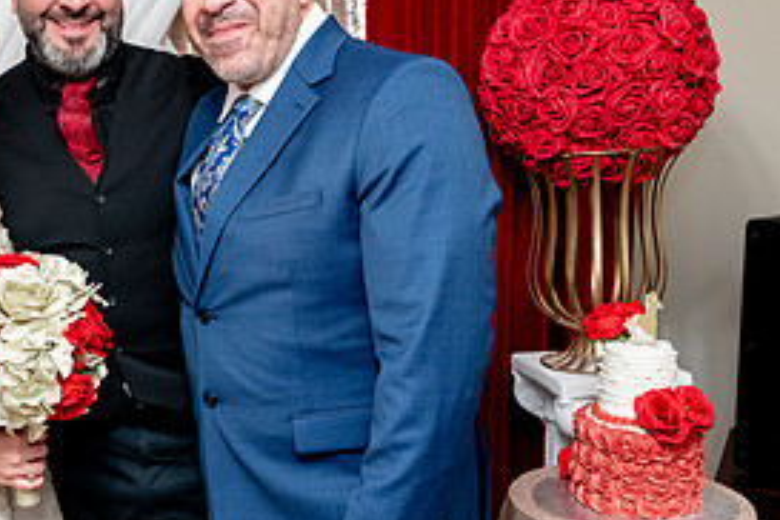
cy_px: 287
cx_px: 160
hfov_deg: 37.5
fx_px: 1105
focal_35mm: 51
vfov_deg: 26.5
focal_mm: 24
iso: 2500
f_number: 2.8
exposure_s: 1/160
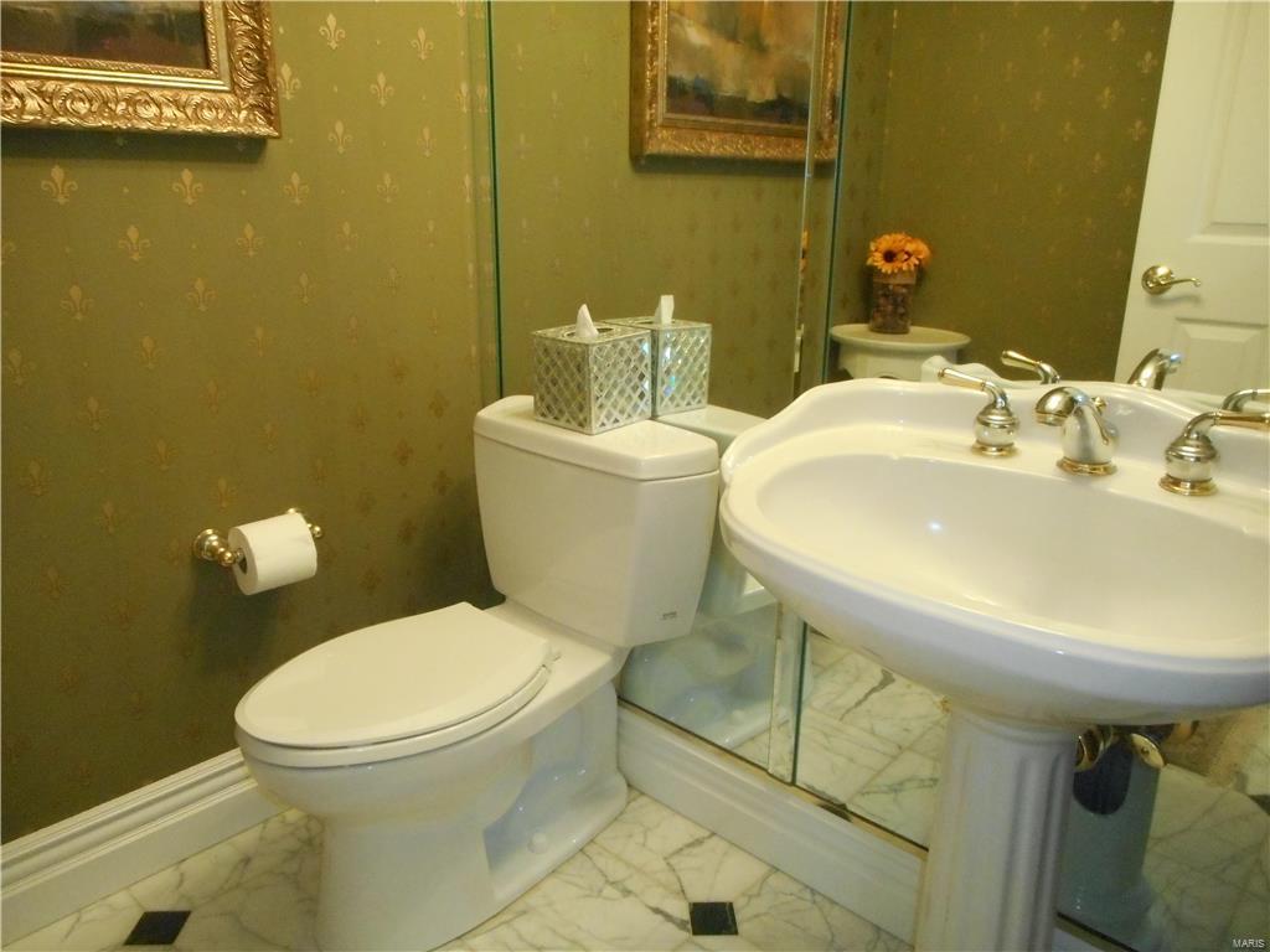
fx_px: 917
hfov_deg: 69.4
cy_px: 476
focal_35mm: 25
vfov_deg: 54.9
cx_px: 635
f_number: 3.7
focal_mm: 4.5
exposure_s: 1/25
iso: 800
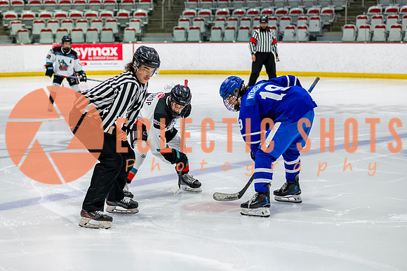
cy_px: 125
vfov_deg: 13.8
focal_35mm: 99
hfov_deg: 20.6
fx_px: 1120
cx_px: 168
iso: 1600
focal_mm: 75
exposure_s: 1/800
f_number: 3.2
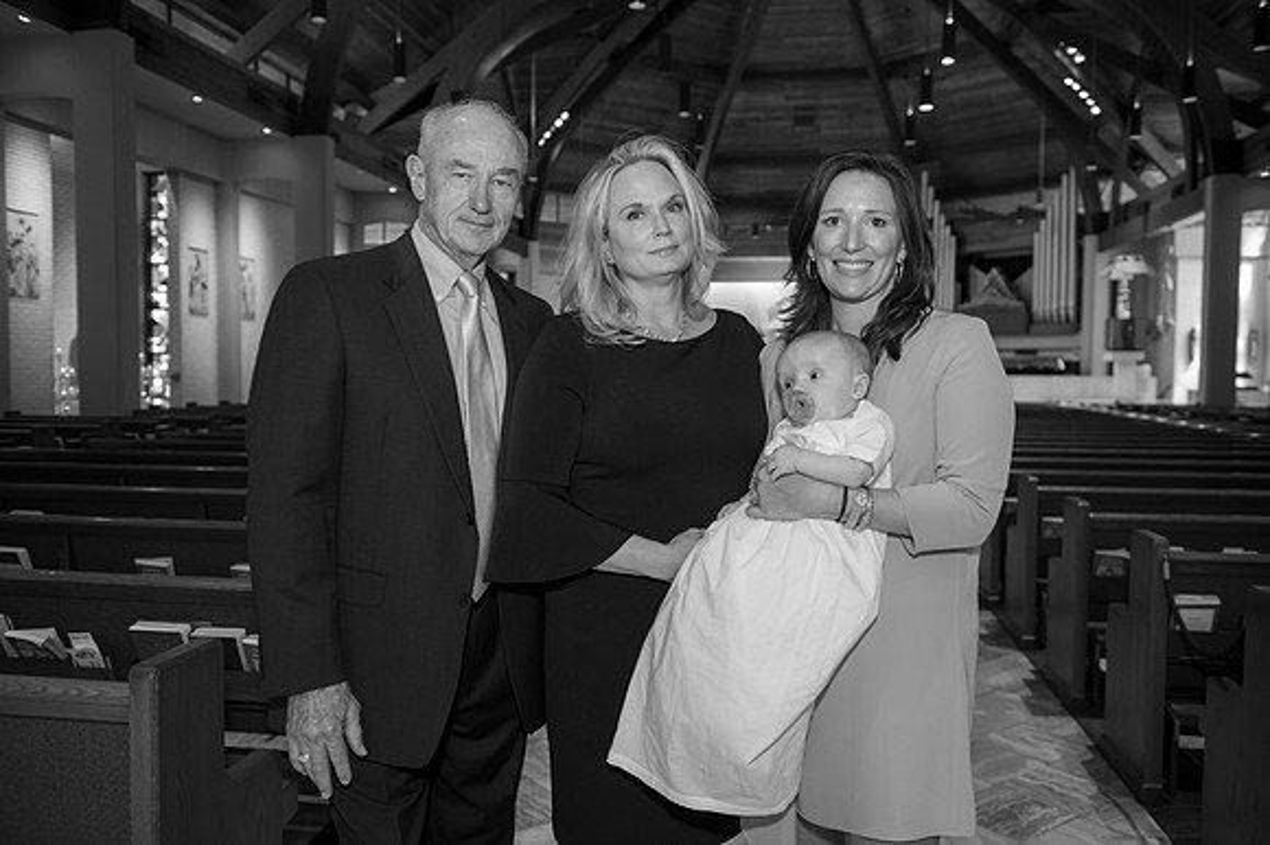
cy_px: 422
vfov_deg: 42.3
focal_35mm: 31
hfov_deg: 60.3
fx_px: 1093
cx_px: 635
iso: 1000
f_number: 3.5
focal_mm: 31
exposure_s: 1/100
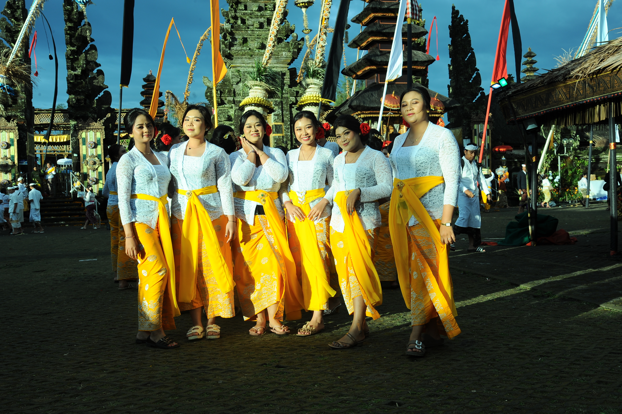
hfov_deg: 48.5
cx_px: 311
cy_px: 207
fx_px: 691
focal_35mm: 40
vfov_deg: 33.4
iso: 200
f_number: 10
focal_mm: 40
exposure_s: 1/125
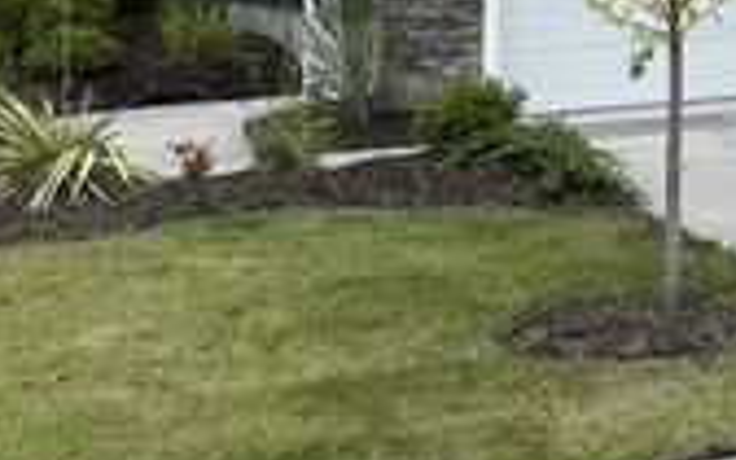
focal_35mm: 82
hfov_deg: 22.9
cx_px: 907
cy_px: -199
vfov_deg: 14.9
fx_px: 1645
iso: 32
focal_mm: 4.2
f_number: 1.6
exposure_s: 1/2882
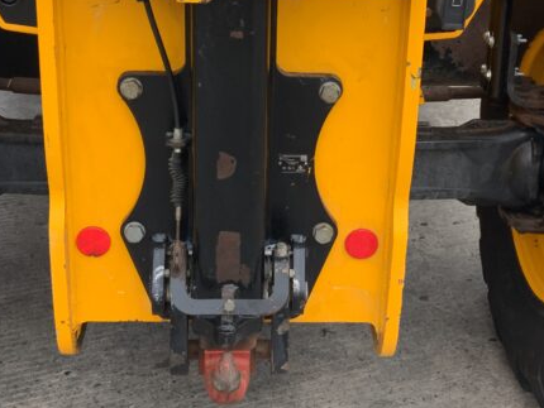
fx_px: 1085
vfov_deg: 21.2
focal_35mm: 69
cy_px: 107
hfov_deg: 28.1
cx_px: 310
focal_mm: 3
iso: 16
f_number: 1.8
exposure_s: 1/465
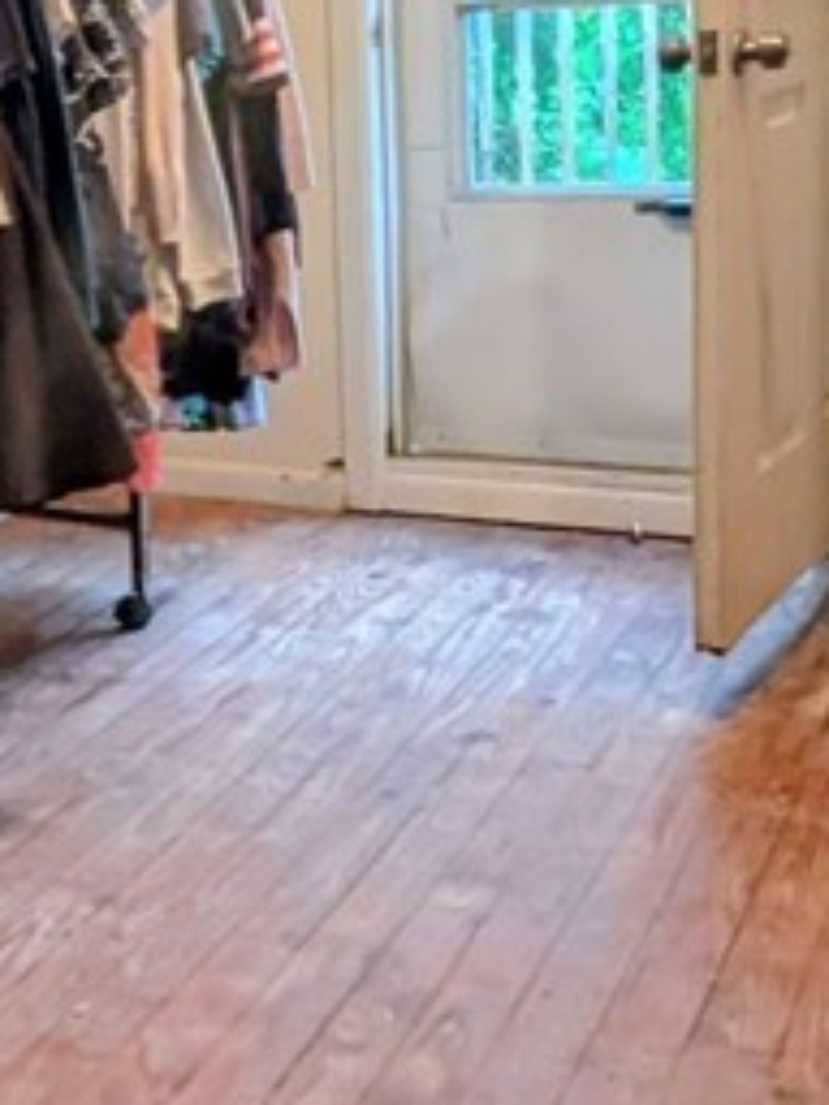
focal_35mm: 48
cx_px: -145
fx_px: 1533
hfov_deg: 27.0
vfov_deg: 38.9
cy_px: 317
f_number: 1.7
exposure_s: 1/30
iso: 82
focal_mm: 2.02
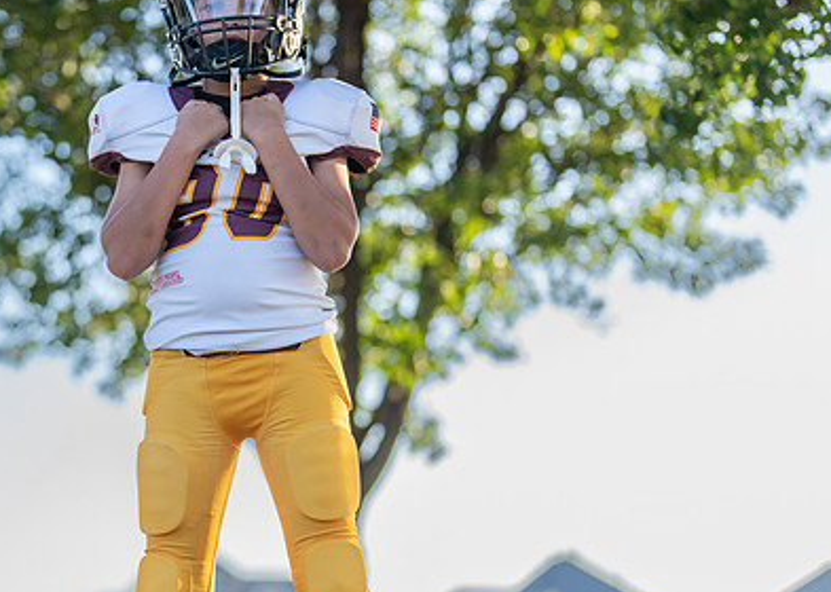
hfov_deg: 23.0
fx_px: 2028
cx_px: 252
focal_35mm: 86
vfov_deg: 16.6
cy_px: 335
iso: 100
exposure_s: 1/1250
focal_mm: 50
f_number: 1.2
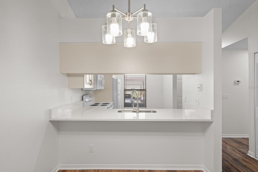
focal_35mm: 21
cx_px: 128
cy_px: 88
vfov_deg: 59.5
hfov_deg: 81.2
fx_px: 150
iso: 320
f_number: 8
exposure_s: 1
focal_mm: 20
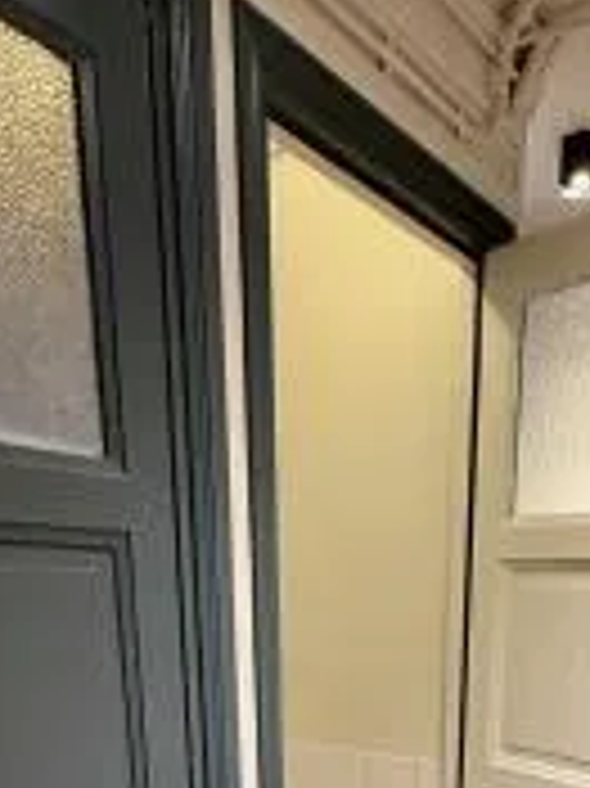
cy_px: 865
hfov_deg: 41.3
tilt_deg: -14.9
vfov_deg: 43.9
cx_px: 509
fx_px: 728
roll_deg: -3.8
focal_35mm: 32
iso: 400
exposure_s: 1/50
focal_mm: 2.22
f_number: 2.2
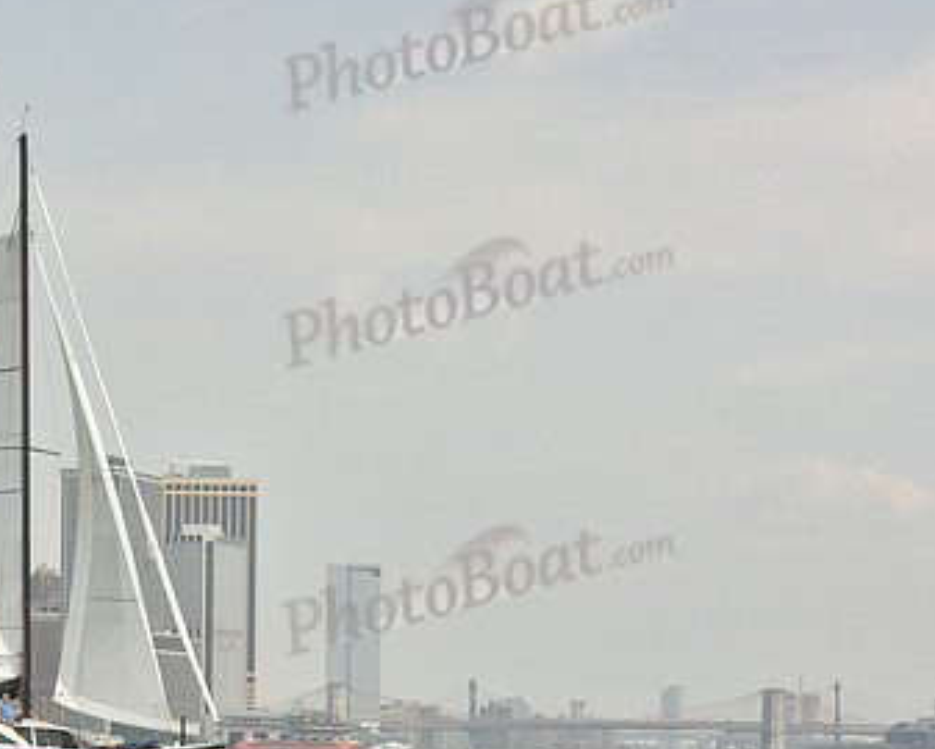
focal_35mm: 113
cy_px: 479
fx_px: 3129
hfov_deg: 16.8
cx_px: 141
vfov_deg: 13.6
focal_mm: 70
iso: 250
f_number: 9
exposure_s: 1/800
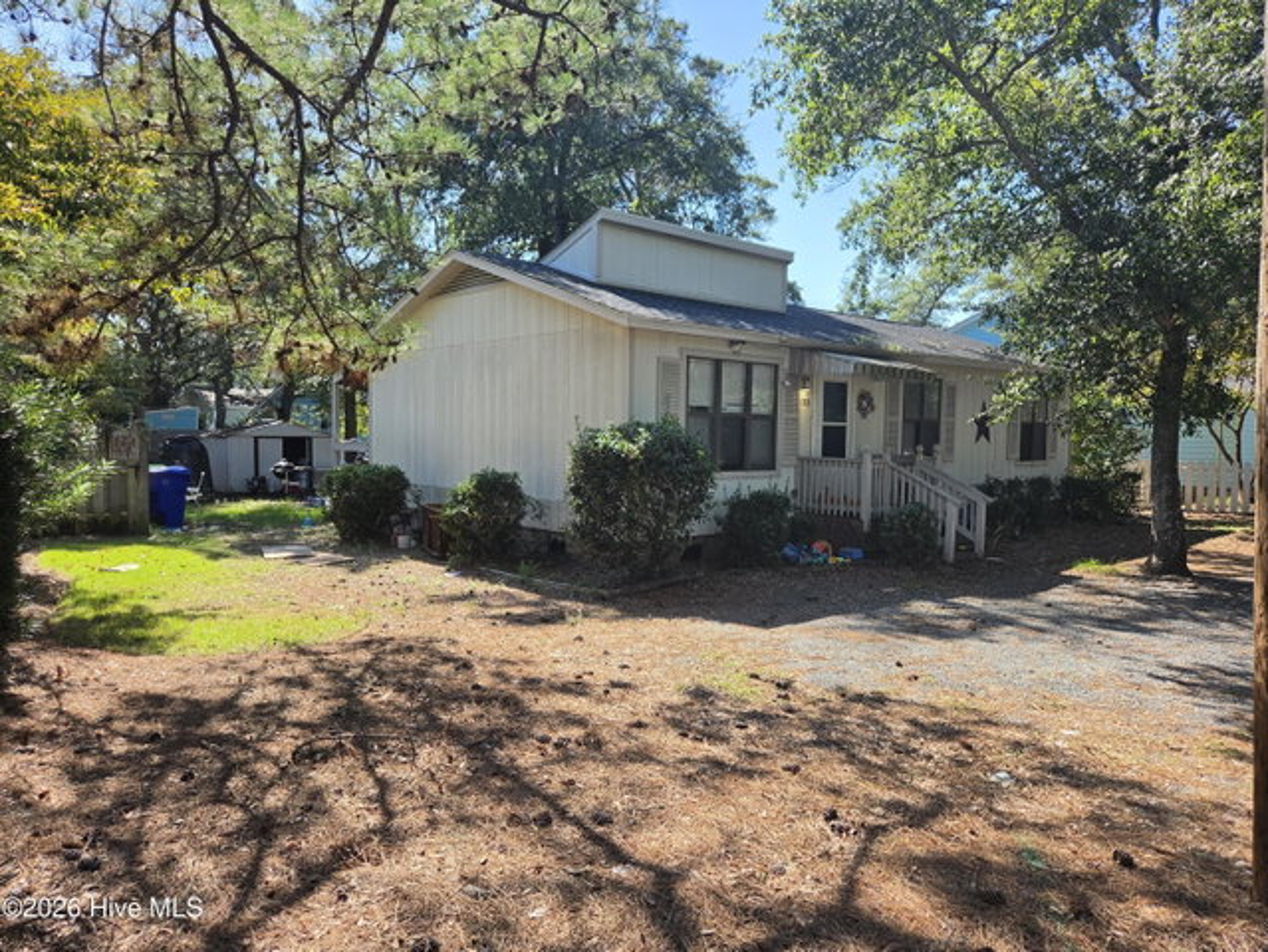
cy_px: 476
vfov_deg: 58.9
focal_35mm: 23
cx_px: 634
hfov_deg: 73.9
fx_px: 843
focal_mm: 5.4
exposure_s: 1/2531
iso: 80
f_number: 1.8
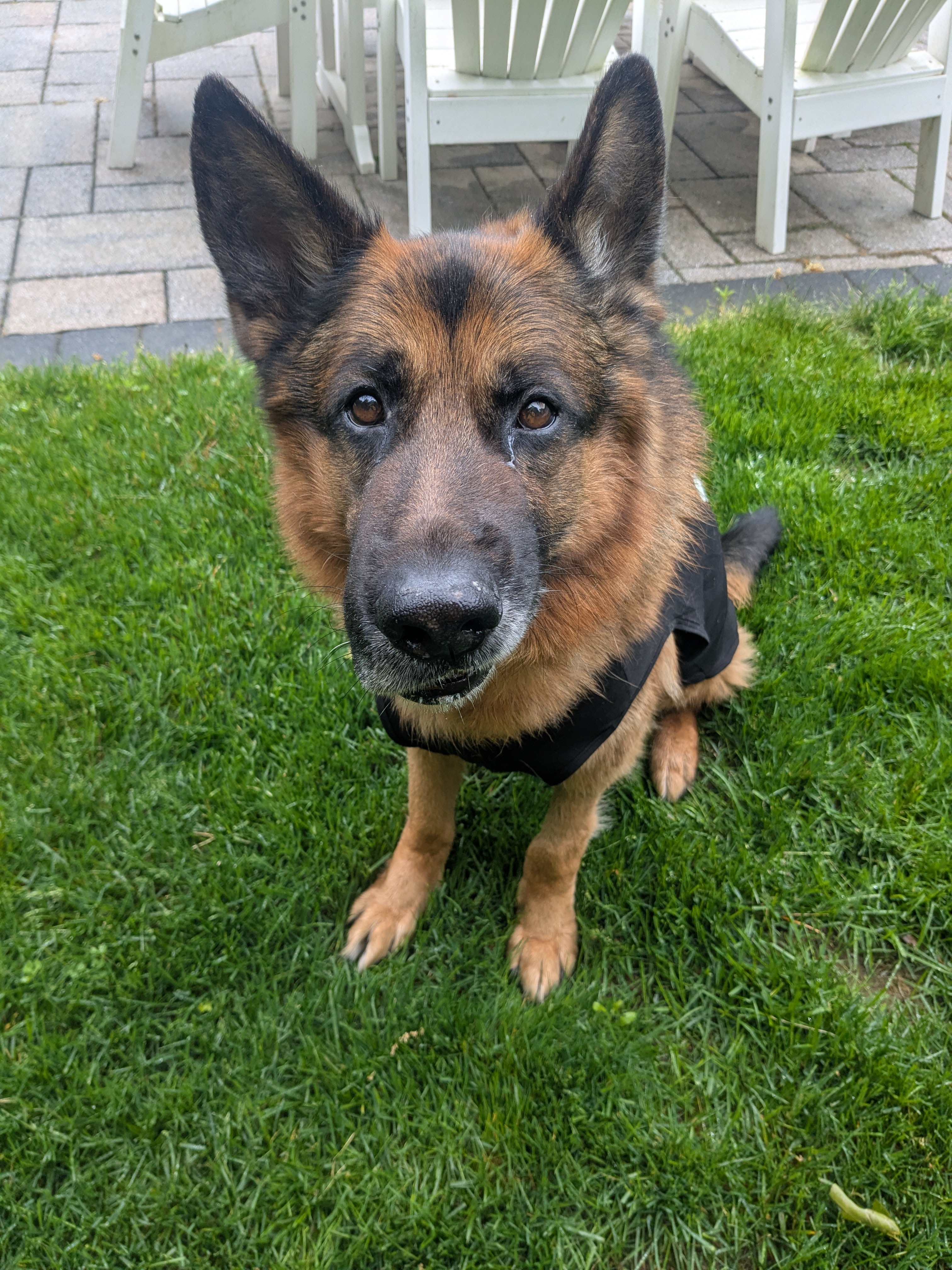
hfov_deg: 51.4
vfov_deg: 65.3
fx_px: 990
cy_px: 635
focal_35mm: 27
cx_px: 476
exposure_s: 1/190
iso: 44
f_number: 1.73
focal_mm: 4.38
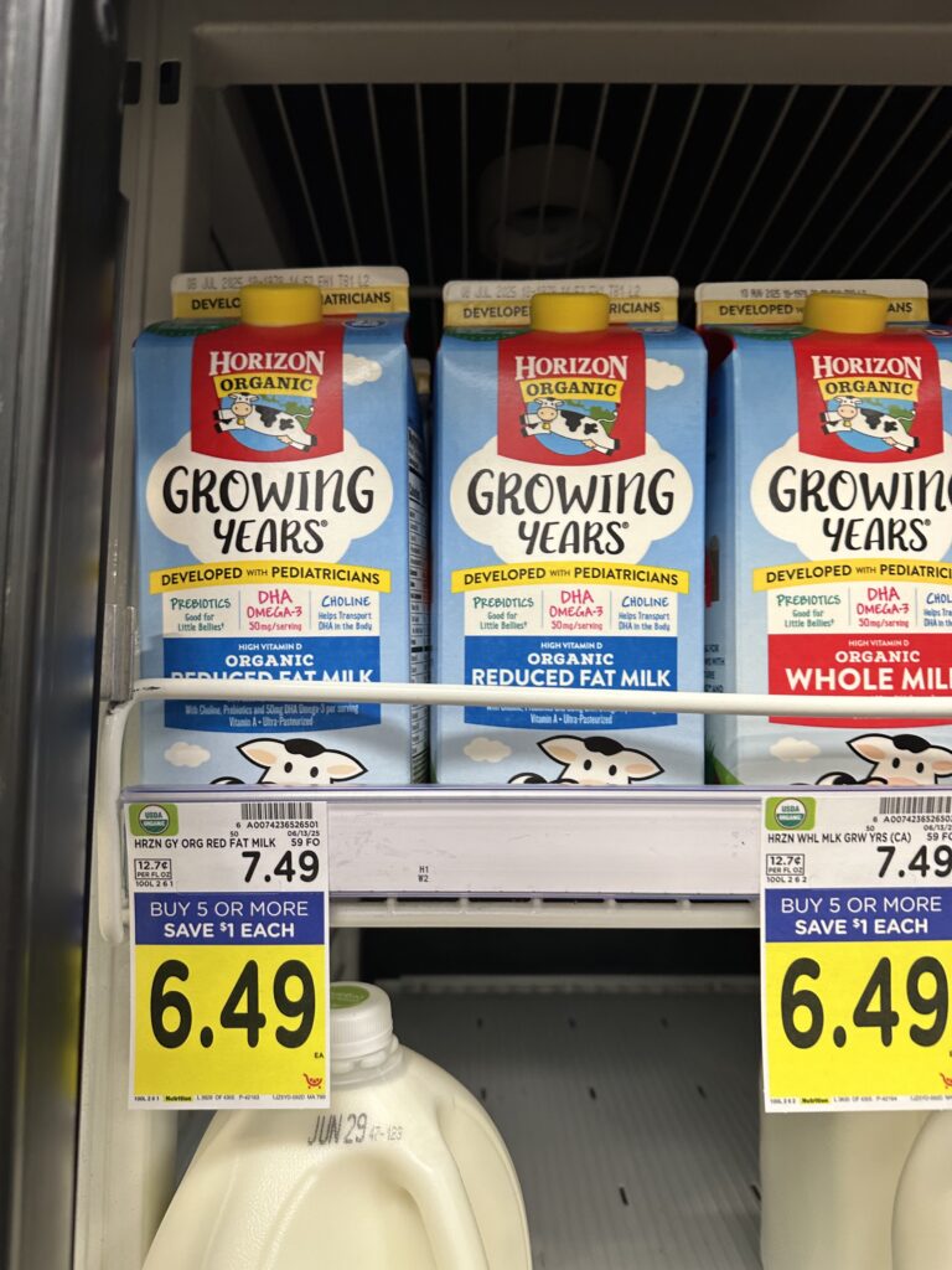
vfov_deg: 71.6
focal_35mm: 24
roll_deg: +1.6
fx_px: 880
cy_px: 635
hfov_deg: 56.8
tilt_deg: +4.7
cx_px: 476
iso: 160
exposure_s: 1/60
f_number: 1.78
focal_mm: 6.86
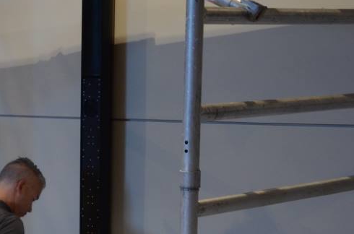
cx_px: -33
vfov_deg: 10.0
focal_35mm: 135
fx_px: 1324
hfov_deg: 14.9
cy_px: 240
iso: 1250
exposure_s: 1/60
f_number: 4.5
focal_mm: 38
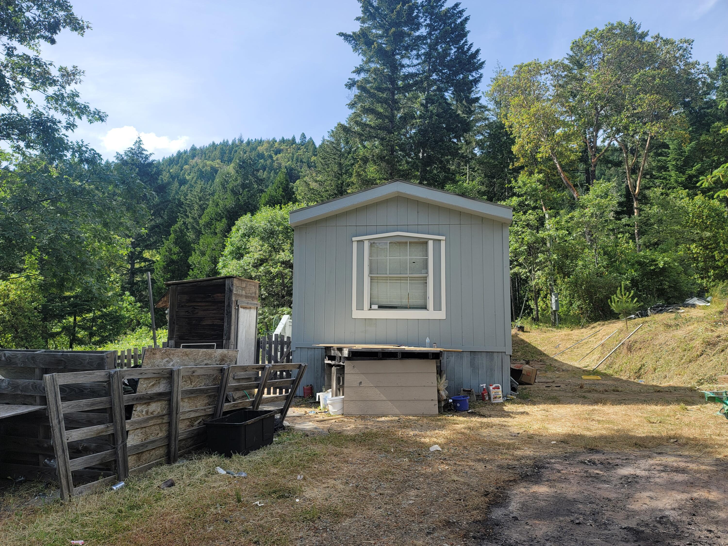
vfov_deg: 54.9
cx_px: 364
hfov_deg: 69.4
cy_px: 273
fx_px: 526
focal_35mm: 25
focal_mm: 7
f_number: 1.8
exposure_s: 1/629
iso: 20
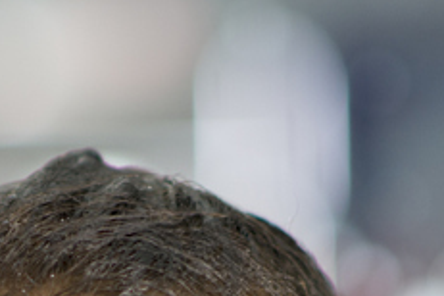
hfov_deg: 4.5
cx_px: 56
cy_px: 726
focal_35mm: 462
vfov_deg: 2.9
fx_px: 5698
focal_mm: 85
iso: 320
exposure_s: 1/250
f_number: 1.8
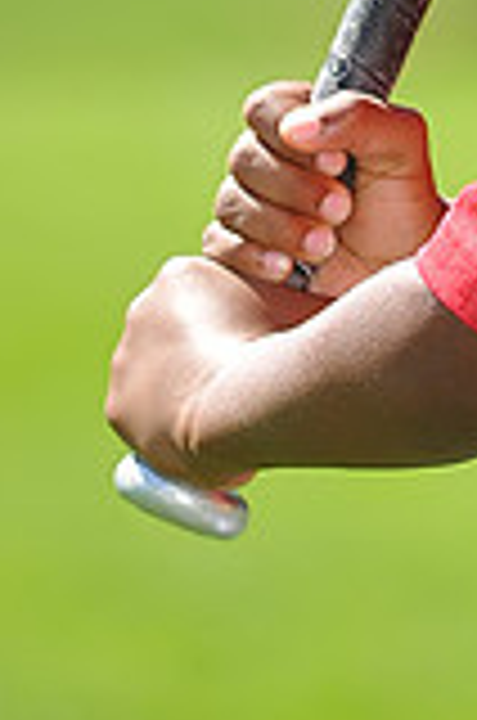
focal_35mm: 600
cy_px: -351
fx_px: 11976
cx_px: 675
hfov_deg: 2.3
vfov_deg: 3.4
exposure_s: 1/640
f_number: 4.5
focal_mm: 165
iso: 200
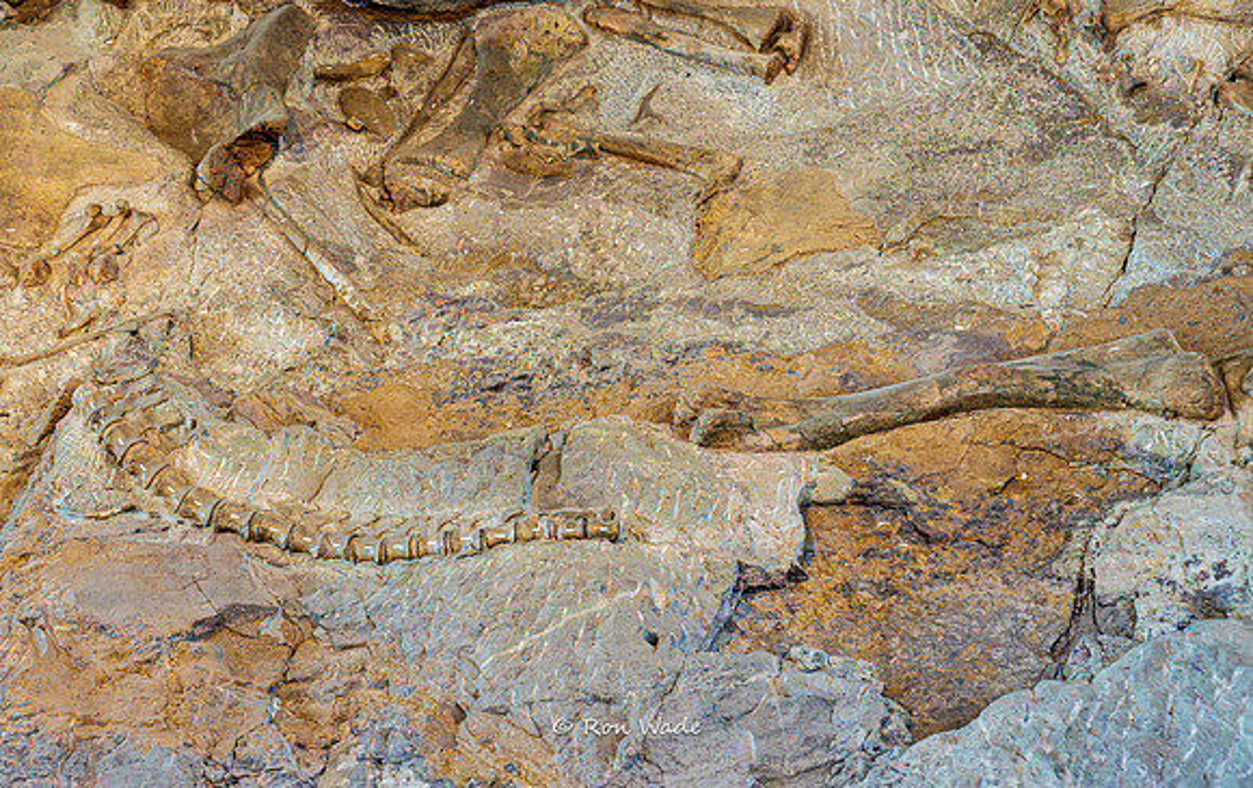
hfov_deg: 23.5
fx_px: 3008
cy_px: 515
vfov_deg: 14.9
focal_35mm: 88
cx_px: 480
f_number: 4
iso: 1250
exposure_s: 1/160
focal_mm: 70
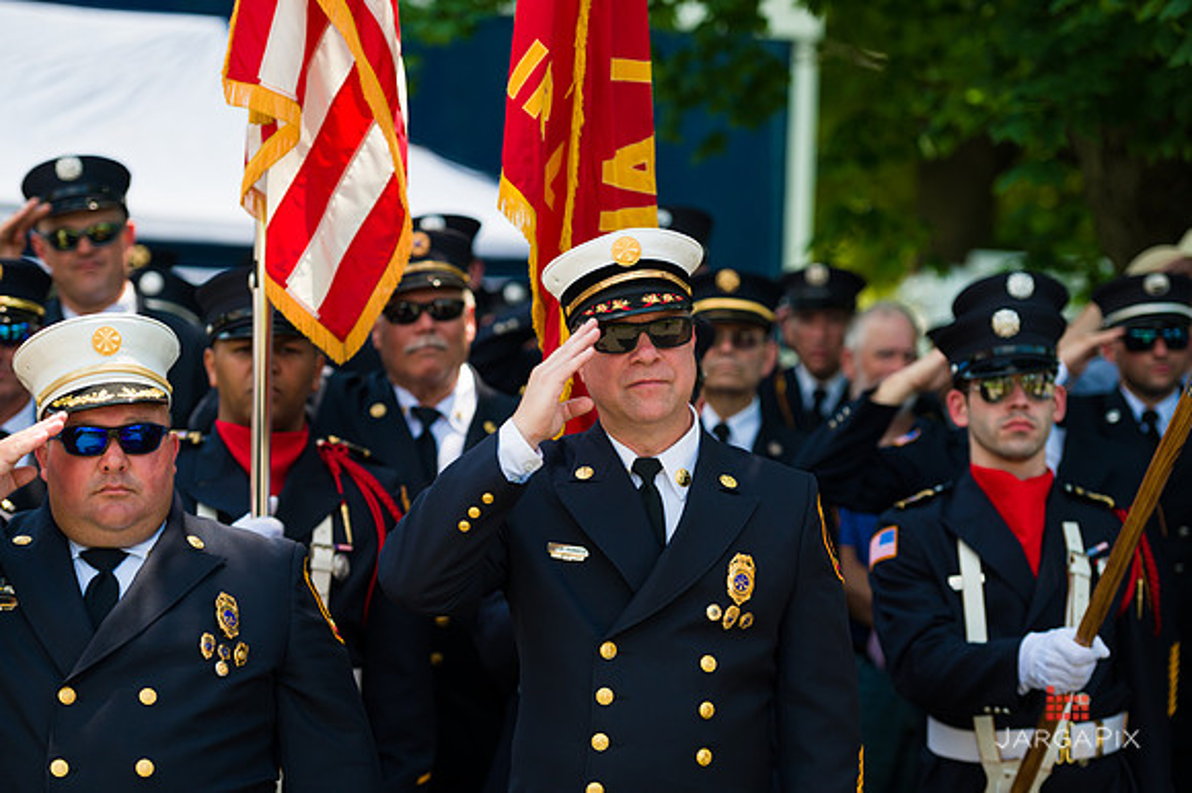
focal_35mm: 112
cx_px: 596
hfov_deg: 18.3
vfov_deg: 12.2
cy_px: 396
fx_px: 3706
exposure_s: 1/1600
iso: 200
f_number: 3.2
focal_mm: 112
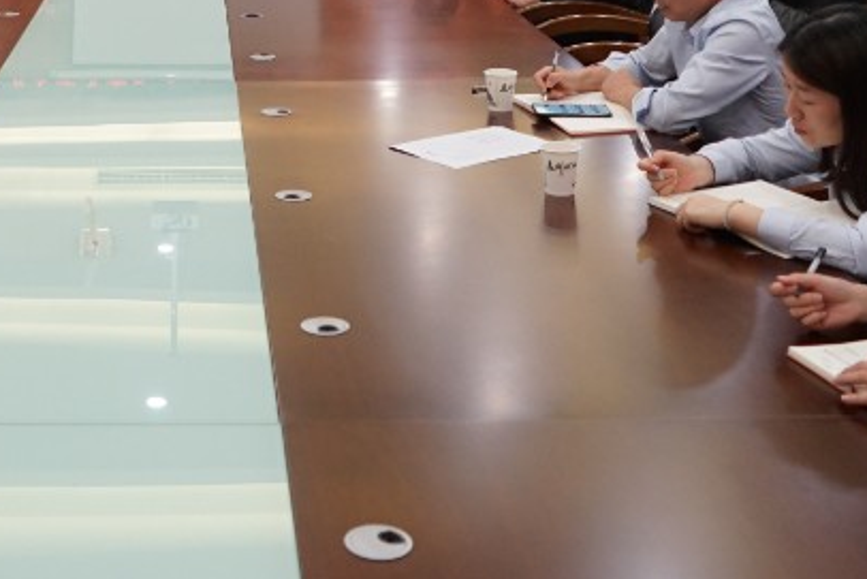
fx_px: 1518
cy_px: -139
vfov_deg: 20.1
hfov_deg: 31.3
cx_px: 209
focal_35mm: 63
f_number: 4.5
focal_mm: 25
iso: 2000
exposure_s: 1/60
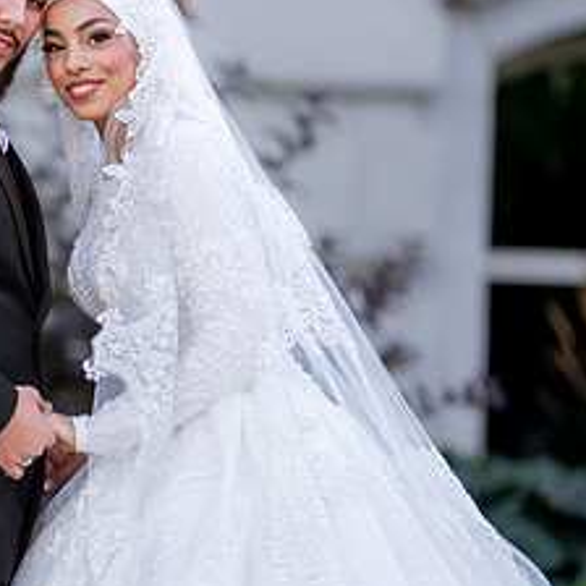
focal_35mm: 330
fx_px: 6320
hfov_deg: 5.3
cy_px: 292
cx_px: -110
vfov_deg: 5.3
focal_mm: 150
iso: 200
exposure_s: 1/2000
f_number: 2
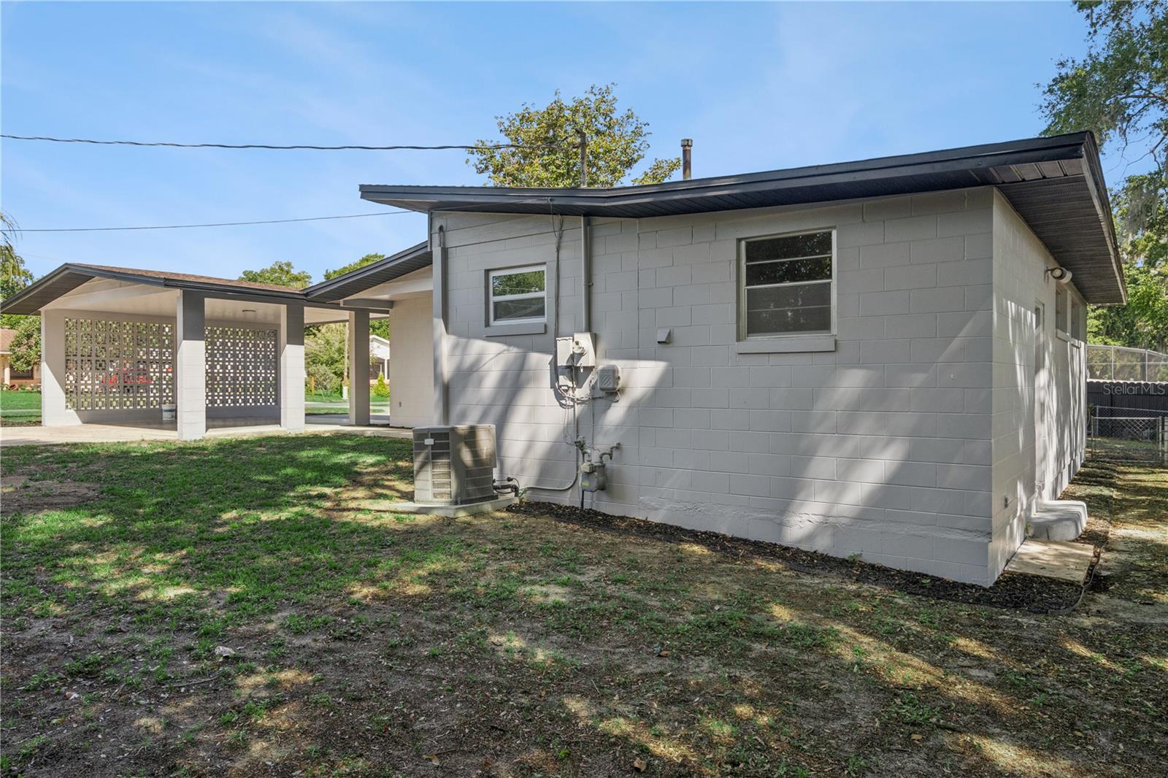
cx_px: 584
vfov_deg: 55.1
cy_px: 389
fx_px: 746
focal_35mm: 23
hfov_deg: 76.1
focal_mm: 23
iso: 400
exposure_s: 1/200
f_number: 9
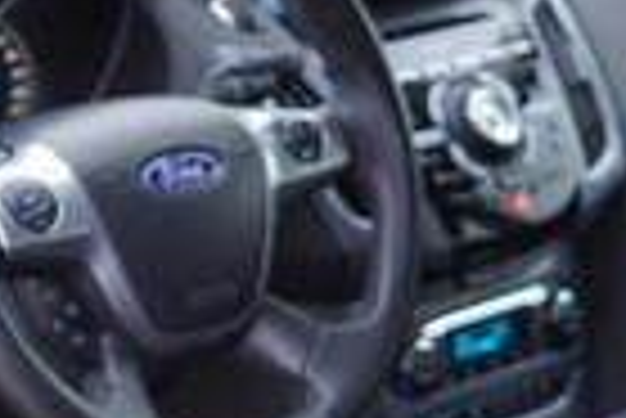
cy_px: 443
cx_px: -293
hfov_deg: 13.6
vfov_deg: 9.6
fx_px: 2472
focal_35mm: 142
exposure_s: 1/40
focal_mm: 24
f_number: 2.8
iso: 160
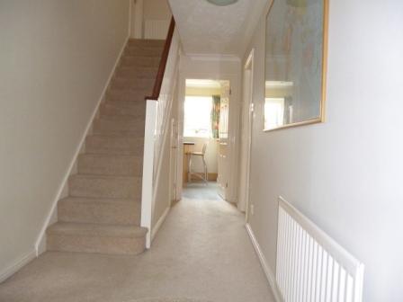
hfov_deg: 63.4
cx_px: 202
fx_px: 326
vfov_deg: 49.7
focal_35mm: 28
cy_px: 151
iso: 500
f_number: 3.1
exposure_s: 1/60
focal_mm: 5
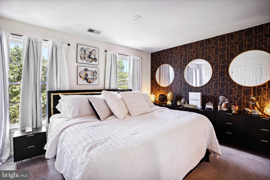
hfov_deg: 96.7
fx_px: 120
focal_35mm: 16
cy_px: 90
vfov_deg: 73.8
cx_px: 135
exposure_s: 1/5
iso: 200
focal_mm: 16
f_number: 8
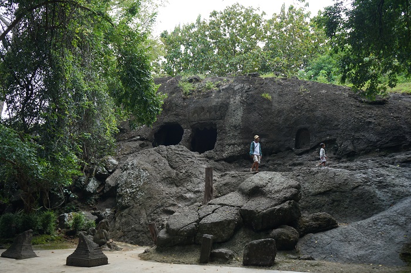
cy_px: 136
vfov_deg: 41.1
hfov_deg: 58.7
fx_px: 365
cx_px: 206
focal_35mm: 32
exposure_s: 1/80
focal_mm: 32
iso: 100
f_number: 6.3
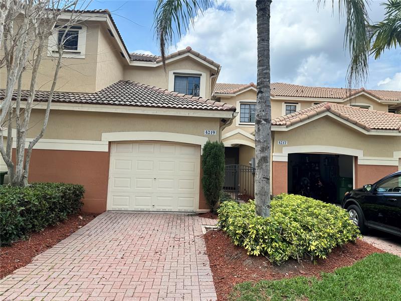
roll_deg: +0.5
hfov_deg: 71.6
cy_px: 150
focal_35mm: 24
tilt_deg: -0.2
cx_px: 200
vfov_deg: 56.8
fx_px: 278
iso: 80
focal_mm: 6.86
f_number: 1.78
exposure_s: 1/1818
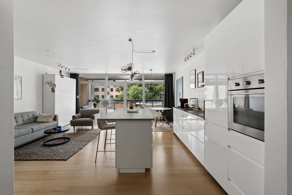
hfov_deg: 96.7
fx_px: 130
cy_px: 98
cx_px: 146
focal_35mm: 16
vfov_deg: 73.7
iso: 200
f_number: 9
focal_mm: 16
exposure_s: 1/15
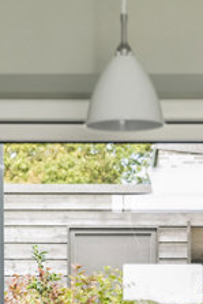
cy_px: 346
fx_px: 1300
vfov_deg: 13.0
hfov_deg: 8.9
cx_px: 153
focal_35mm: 154
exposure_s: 1/160
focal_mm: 43
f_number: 3.5
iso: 200
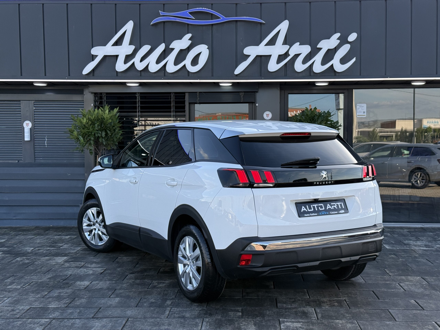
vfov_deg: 30.3
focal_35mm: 48
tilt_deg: -1.5
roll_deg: +0.1
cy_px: 165
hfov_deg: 39.7
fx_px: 610
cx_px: 220
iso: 80
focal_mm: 6.76
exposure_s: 1/1167
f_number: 1.78
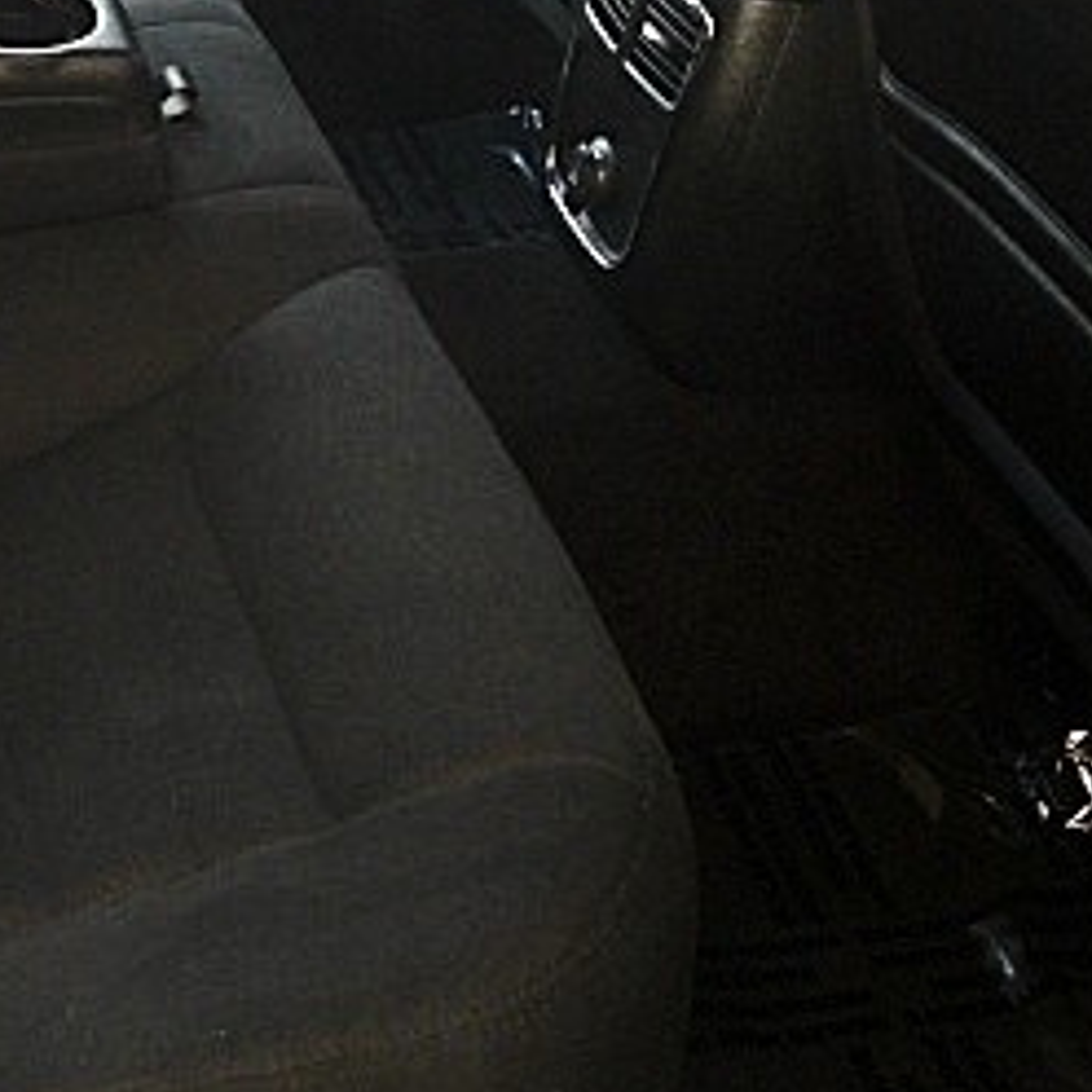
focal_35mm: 82
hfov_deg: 20.9
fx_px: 2927
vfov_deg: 21.0
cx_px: 238
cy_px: 291
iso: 400
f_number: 2.8
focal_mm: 6.3
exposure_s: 1/125
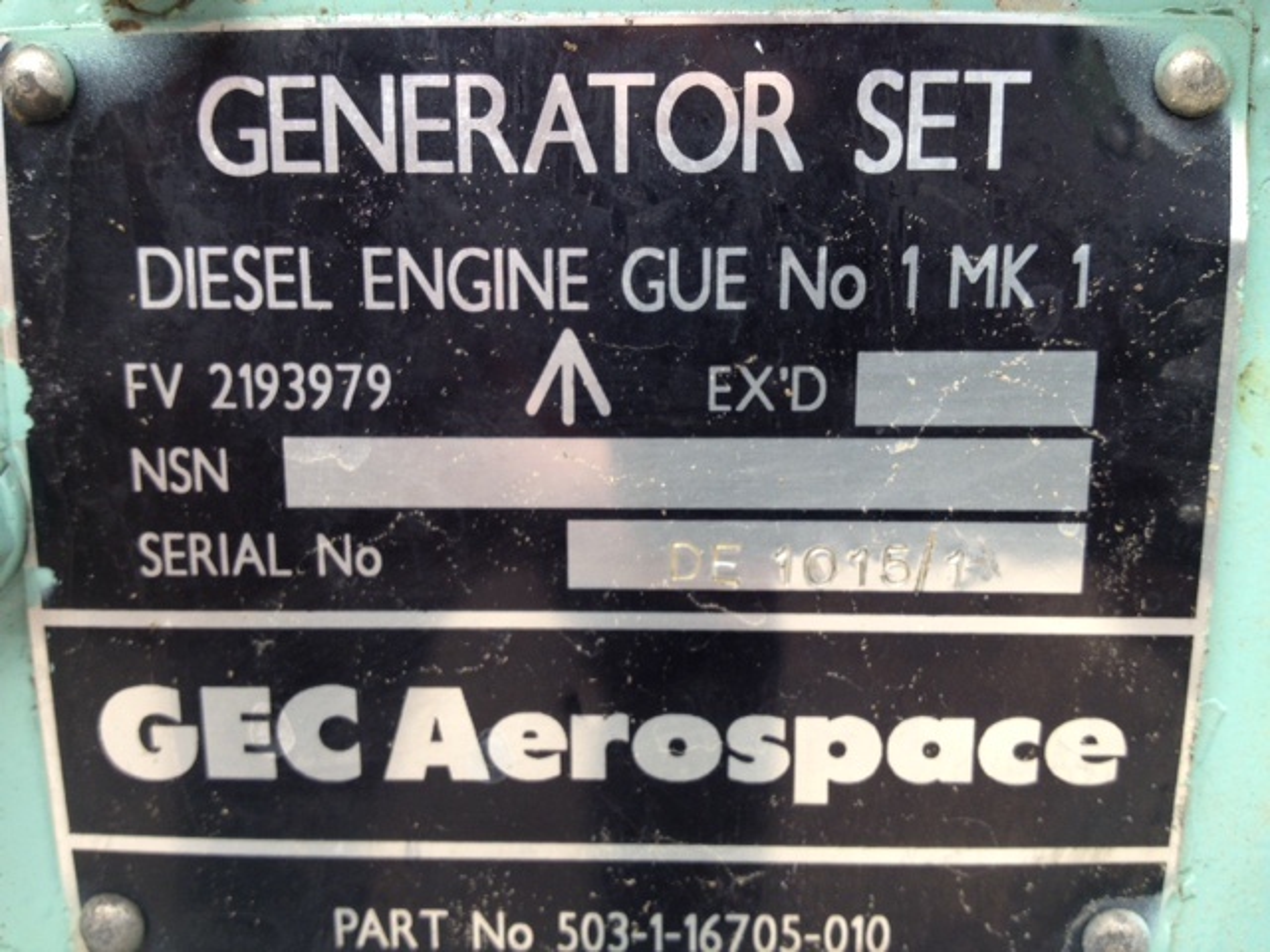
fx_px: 1284
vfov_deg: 40.7
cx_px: 635
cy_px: 476
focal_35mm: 35
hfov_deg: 52.6
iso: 64
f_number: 2.4
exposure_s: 1/189
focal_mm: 4.28
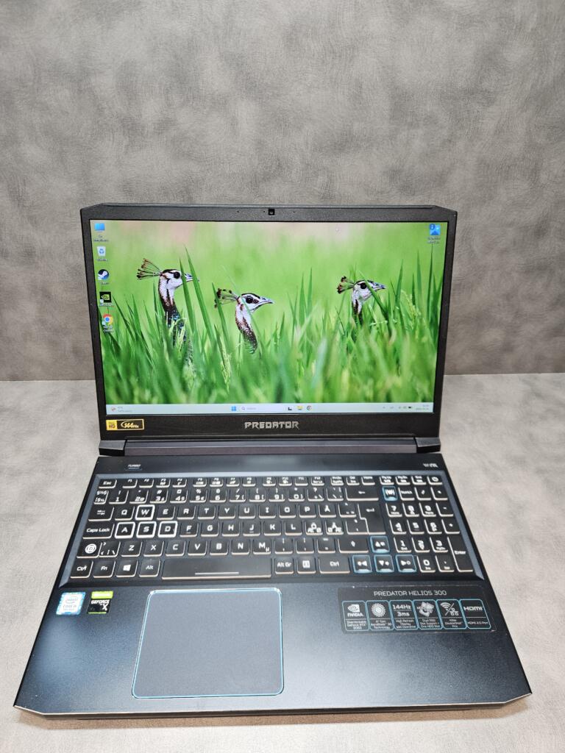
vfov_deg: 73.9
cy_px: 376
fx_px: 501
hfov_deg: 58.9
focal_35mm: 23
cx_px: 282
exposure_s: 1/200
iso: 400
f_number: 1.8
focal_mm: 5.4
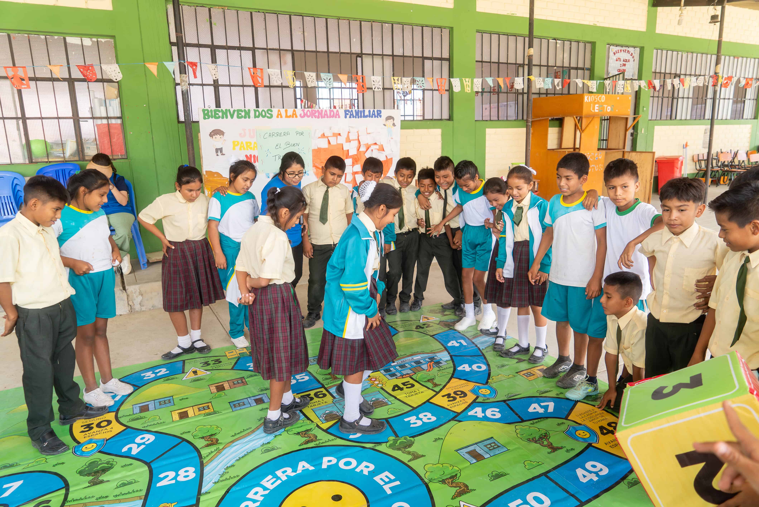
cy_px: 254
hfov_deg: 73.7
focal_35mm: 24
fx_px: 506
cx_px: 380
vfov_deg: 53.2
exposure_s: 1/320
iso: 640
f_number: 4
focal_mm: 24
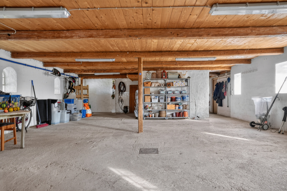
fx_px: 175
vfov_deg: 57.2
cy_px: 96
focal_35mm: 22
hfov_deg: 78.6
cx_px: 144
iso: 400
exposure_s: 1/5
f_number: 8
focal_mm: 22
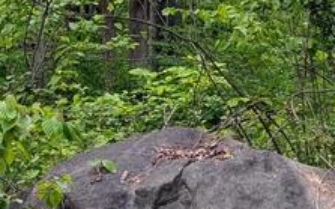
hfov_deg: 17.8
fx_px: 1067
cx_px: 201
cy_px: 88
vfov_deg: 11.2
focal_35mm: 117
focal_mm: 6.9
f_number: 1.68
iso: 22
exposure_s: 1/445
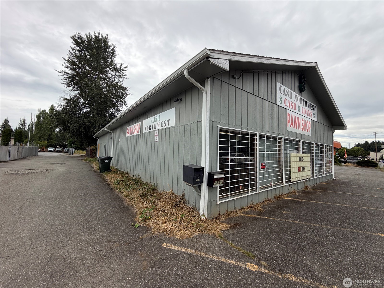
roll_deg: -1.7
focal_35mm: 14
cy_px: 144
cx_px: 192
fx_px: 155
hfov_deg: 102.1
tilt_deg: +2.6
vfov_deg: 85.7
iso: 50
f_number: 2.2
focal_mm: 2.22
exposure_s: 1/336
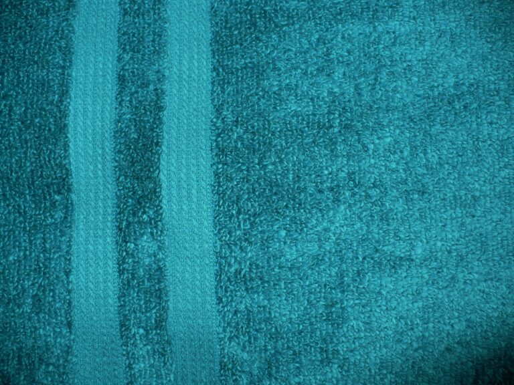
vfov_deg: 38.7
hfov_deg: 50.1
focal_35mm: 37
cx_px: 257
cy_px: 192
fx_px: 549
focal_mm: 6.1
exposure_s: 1/30
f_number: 2.8
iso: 100
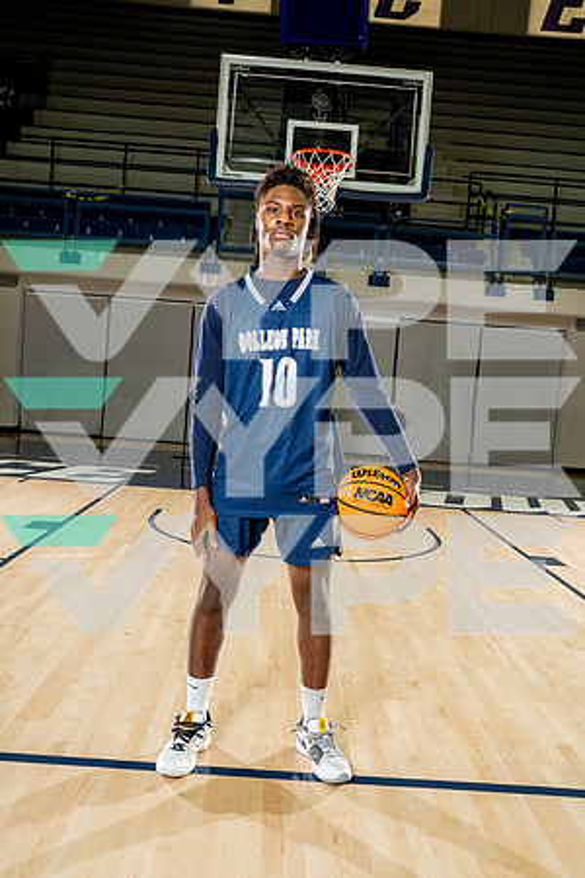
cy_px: 439
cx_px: 292
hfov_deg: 41.1
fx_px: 780
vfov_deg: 58.7
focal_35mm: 32
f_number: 7.1
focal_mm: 32
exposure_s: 1/250
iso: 640
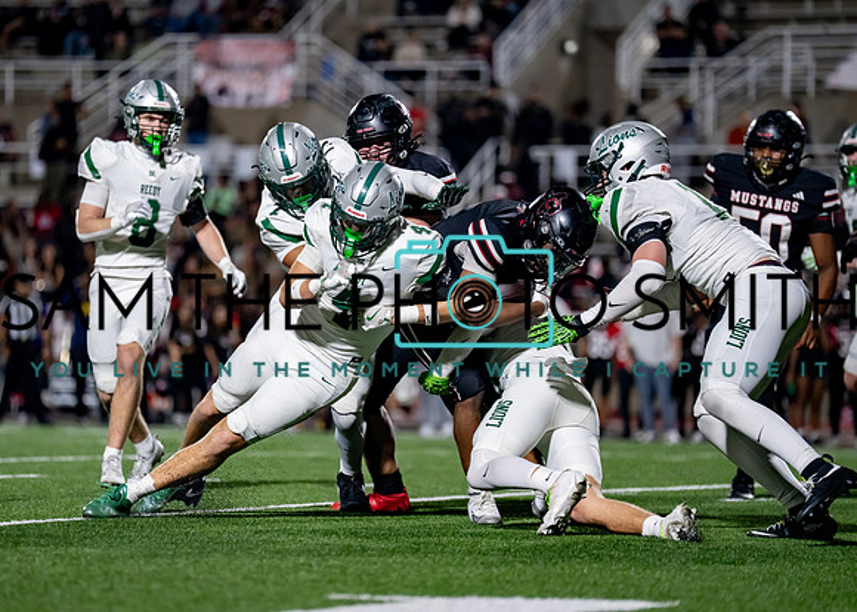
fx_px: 5080
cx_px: 351
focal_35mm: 209
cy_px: 305
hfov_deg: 9.6
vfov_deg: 6.9
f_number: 2.8
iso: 3200
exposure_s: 1/1250
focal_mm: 180
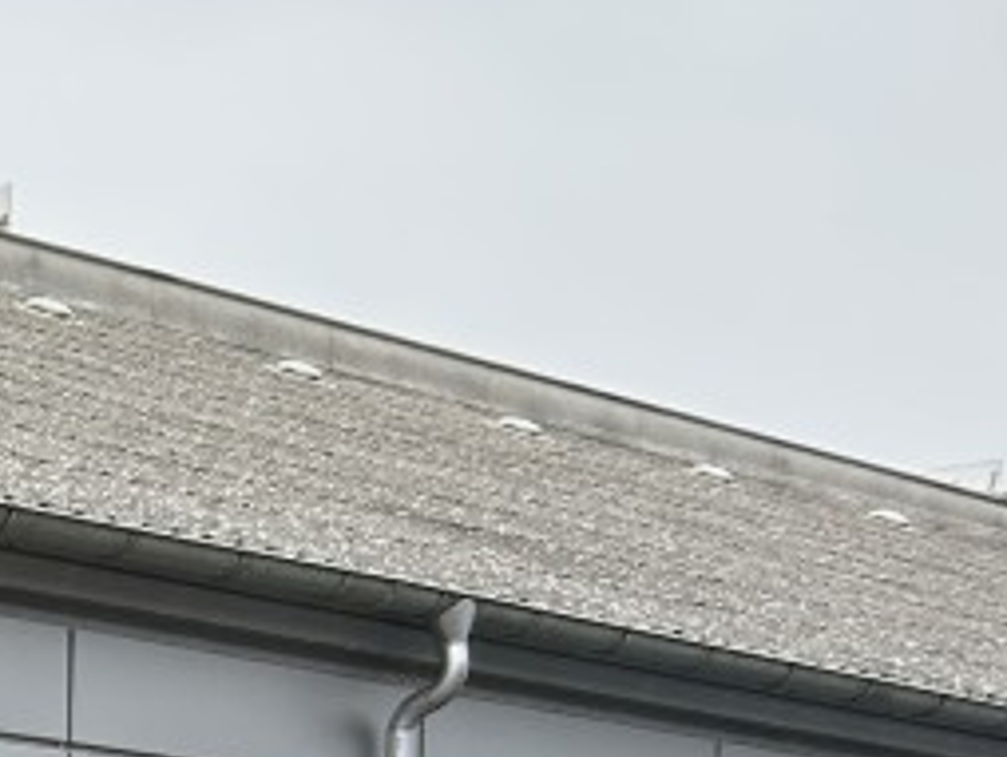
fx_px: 3814
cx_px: -1336
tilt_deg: +0.7
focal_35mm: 131
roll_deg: -2.2
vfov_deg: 10.8
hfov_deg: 12.3
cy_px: 1244
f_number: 1.5
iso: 40
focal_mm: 5.7
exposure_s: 1/121
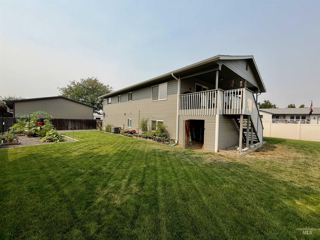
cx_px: 160
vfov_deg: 85.7
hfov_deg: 102.1
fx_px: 129
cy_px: 120
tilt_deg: -1.0
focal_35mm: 14
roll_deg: -1.2
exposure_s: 1/985
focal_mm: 2.22
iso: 20
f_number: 2.2
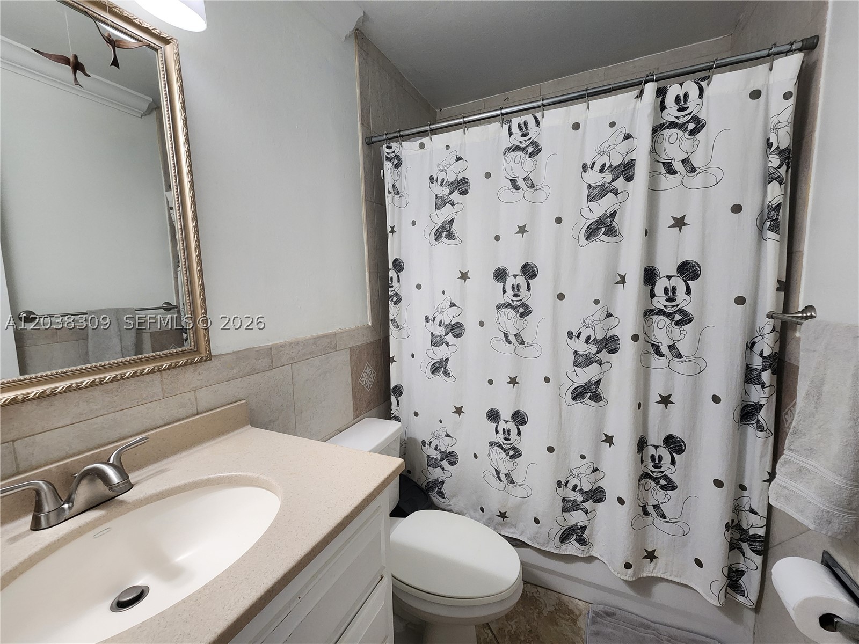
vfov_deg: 89.9
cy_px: 322
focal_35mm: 13
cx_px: 430
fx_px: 323
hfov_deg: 106.2
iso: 320
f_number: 2.2
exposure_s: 1/60
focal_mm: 2.2
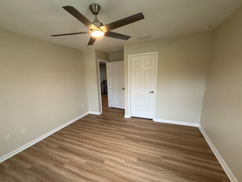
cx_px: 113
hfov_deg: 94.3
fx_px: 112
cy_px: 101
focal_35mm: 16
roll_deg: +2.2
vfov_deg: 77.9
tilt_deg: -9.8
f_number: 2.2
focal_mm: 2.22
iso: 100
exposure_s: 1/62
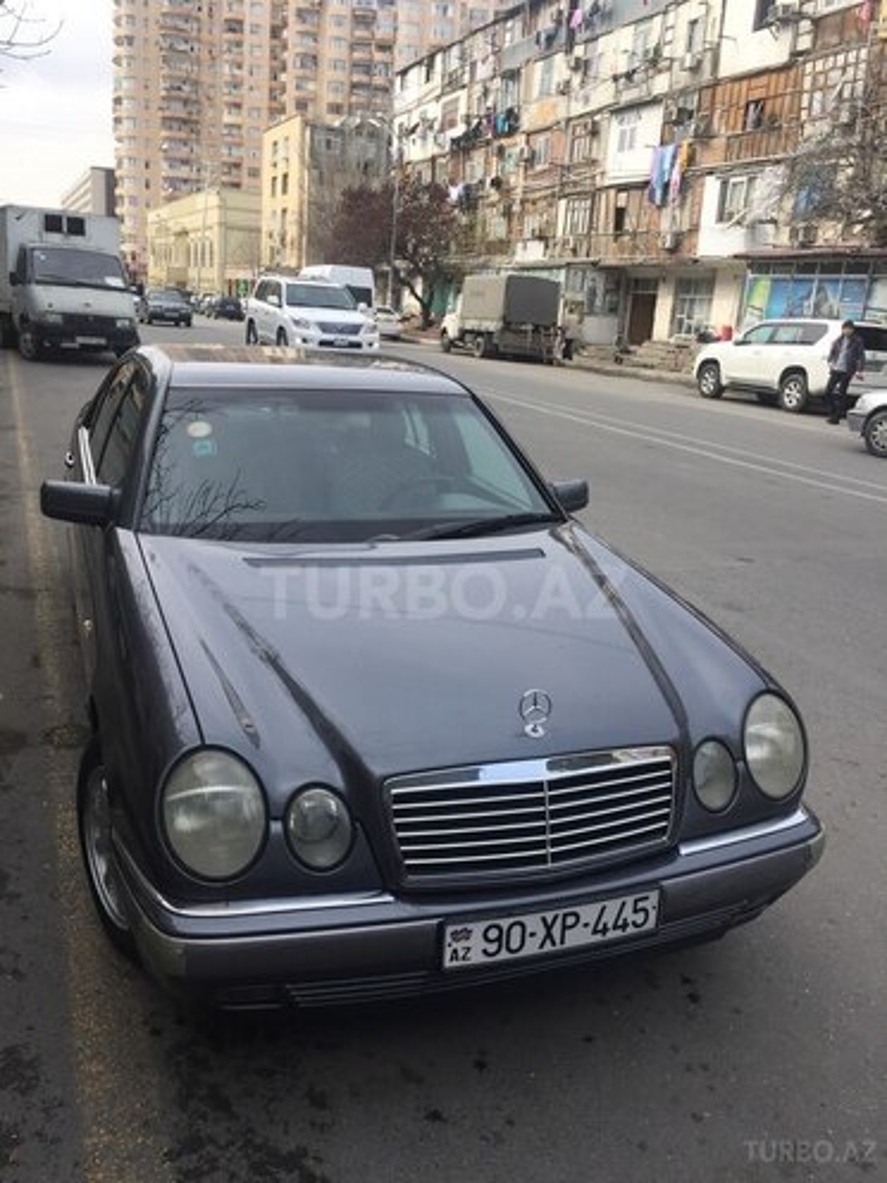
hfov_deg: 48.2
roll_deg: -4.1
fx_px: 991
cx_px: 444
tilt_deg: -16.0
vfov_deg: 61.7
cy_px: 592
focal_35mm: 29
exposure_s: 1/879
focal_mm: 4.15
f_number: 2.2
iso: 32
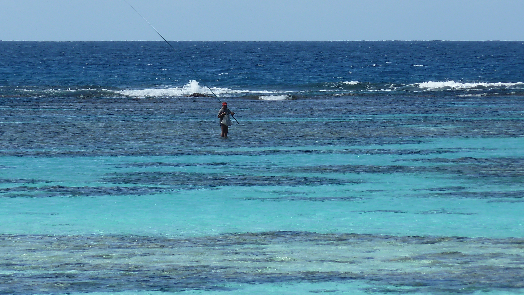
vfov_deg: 2.8
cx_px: 262
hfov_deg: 5.0
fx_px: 6044
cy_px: 107
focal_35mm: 435
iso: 80
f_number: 5.6
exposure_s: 1/400
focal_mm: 49.2
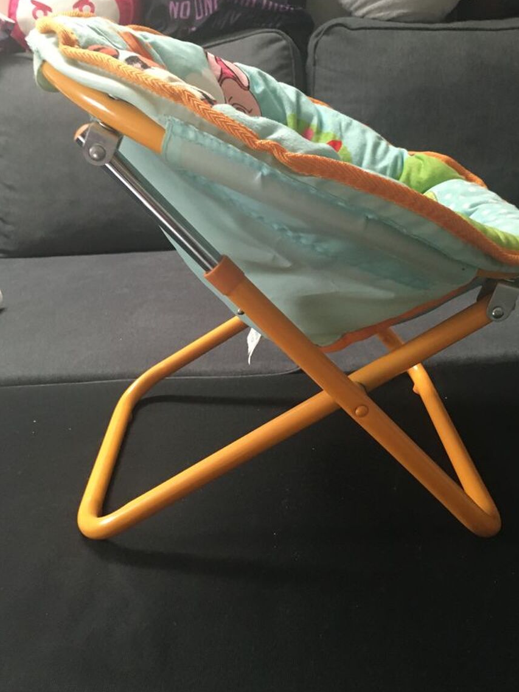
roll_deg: +4.3
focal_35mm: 34
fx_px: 680
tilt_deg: -19.2
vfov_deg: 53.8
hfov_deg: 41.8
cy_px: 305
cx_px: 284
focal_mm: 4.15
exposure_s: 1/20
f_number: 2.2
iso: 200
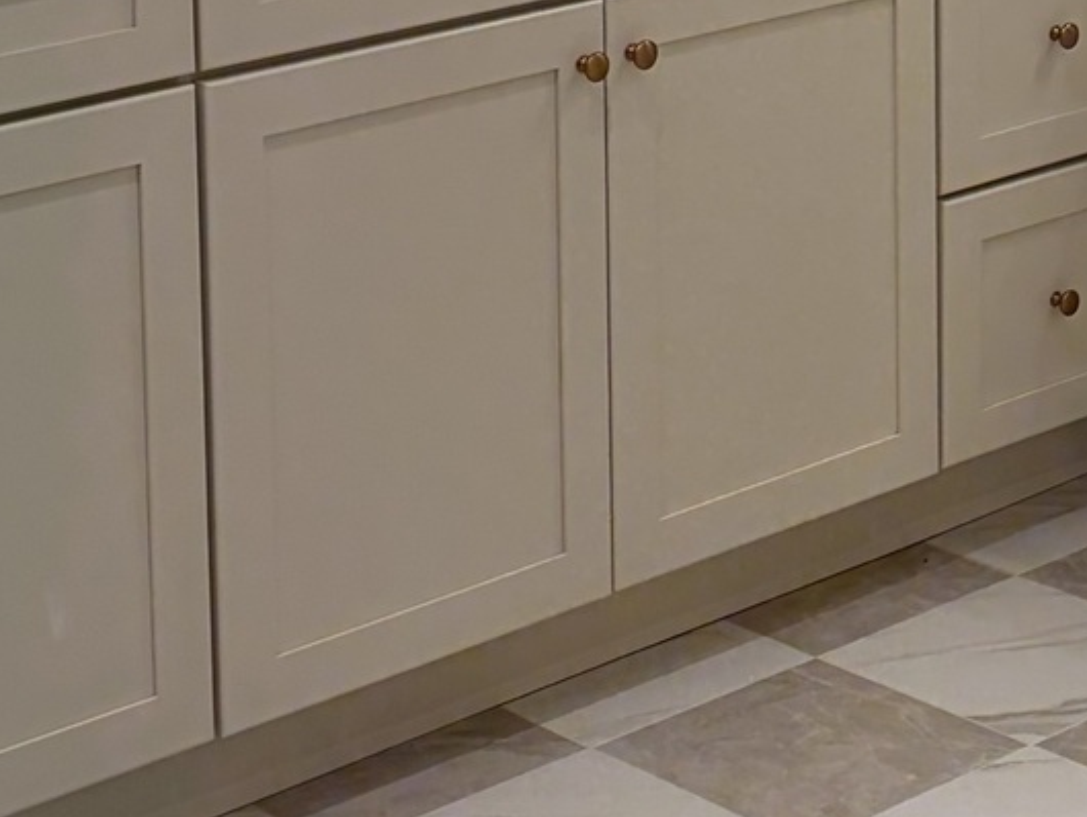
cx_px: 870
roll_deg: -0.2
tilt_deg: -6.4
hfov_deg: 17.3
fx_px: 3550
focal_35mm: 113
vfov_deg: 12.6
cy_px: -316
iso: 80
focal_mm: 5.96
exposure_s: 1/206
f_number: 1.6
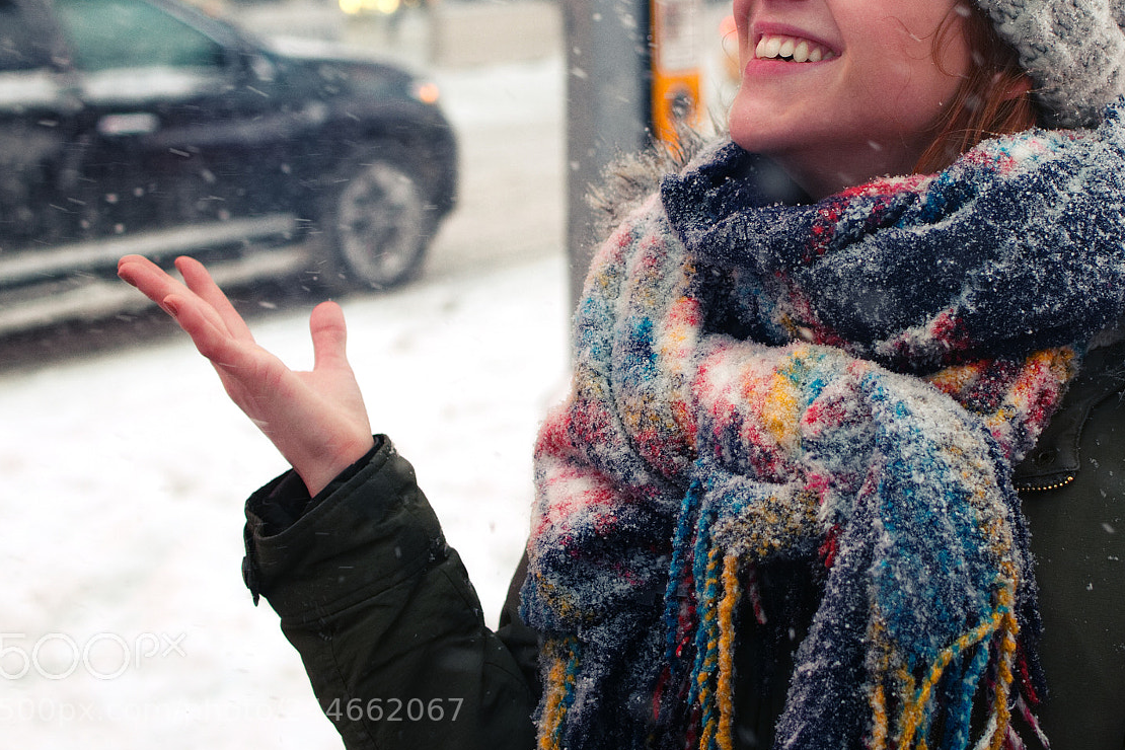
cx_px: 745
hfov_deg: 26.8
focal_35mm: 75
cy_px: 180
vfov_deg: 18.1
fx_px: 2344
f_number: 2.5
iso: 200
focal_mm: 25
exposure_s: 1/250
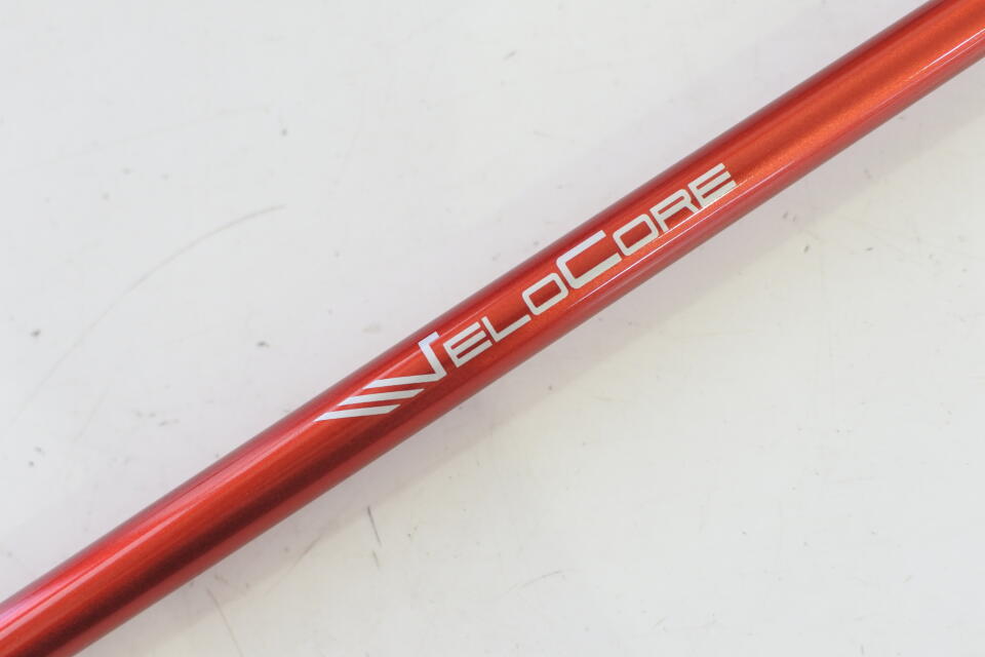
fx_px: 1341
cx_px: 492
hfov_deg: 40.3
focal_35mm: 49
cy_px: 328
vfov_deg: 27.5
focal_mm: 18.5
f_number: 2.8
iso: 640
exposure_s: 1/125
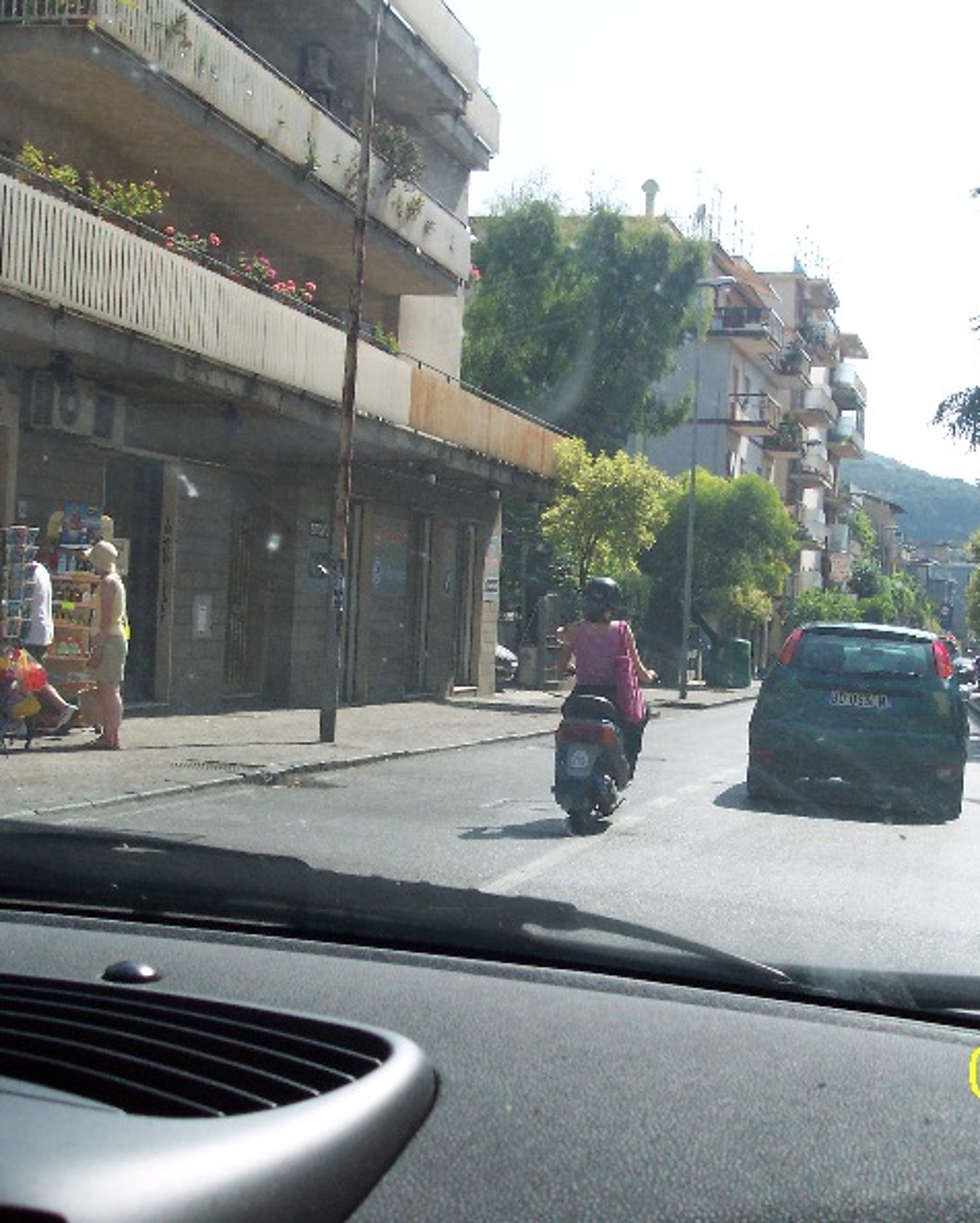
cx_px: 545
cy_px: 608
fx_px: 1811
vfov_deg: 37.3
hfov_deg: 30.2
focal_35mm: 50
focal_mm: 8
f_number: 4.8
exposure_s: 1/350
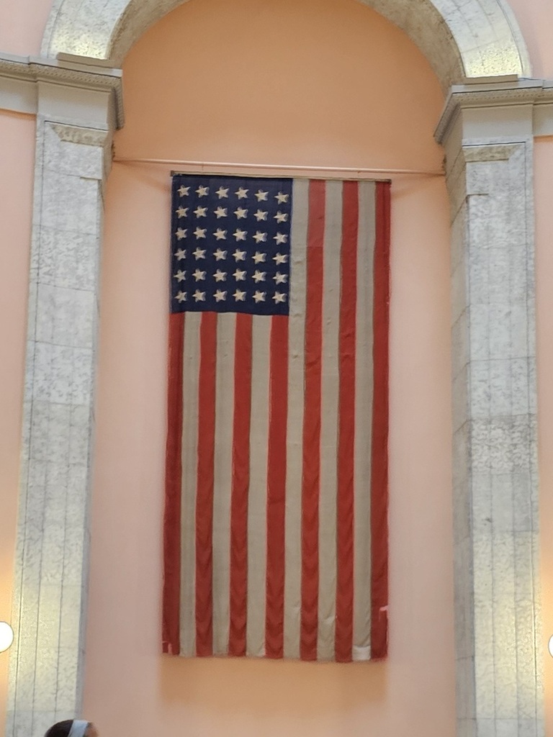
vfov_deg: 73.9
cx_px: 276
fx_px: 490
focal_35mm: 23
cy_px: 368
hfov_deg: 58.9
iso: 640
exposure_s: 1/24
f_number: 1.7
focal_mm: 6.3
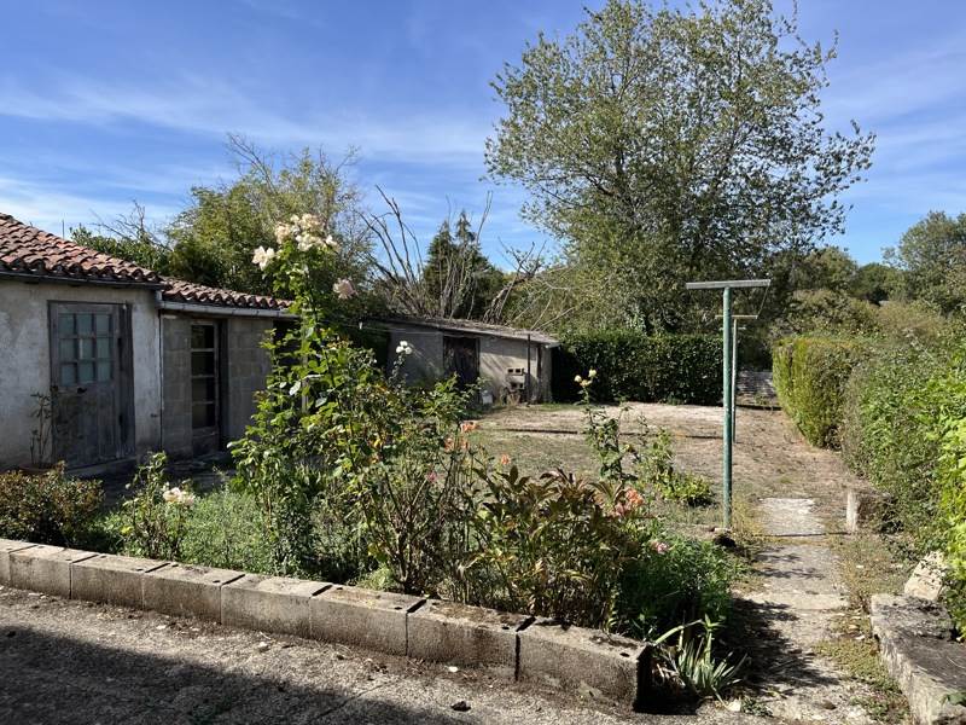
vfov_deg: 53.1
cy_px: 362
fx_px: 726
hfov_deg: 67.3
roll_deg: +0.7
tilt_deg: -2.9
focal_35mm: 26
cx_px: 483
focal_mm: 5.1
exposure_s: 1/2101
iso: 50
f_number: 1.6
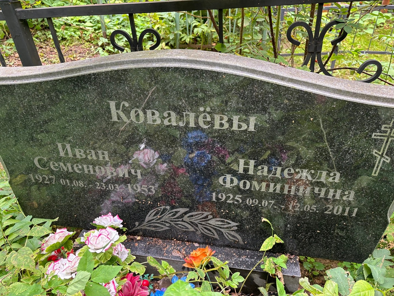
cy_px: 148
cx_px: 197
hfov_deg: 67.3
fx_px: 296
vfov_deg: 53.1
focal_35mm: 26
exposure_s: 1/74
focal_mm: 5.96
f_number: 1.6
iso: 125
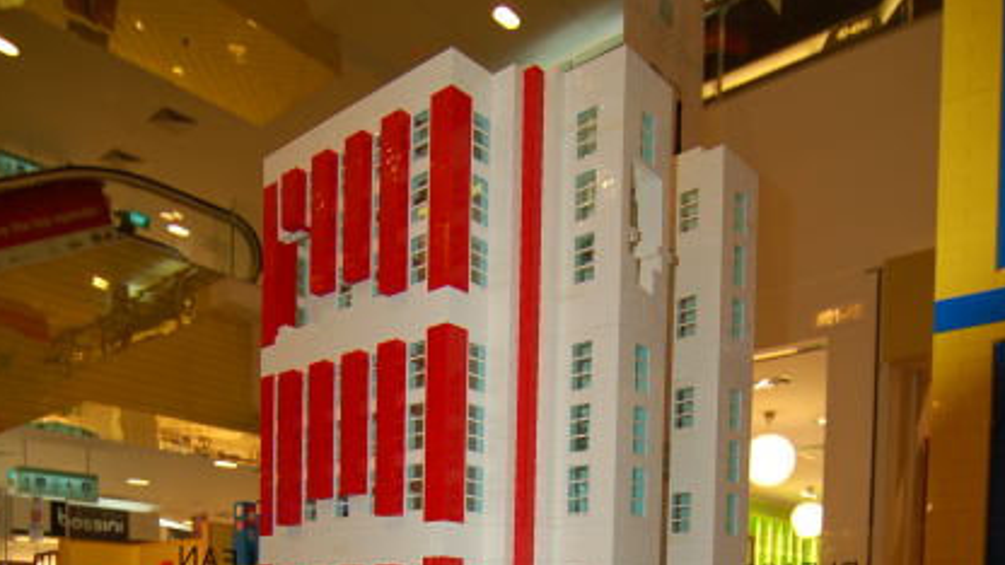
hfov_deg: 66.1
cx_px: 499
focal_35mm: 29
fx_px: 773
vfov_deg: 33.7
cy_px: 652
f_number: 4
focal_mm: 12
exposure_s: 1/60
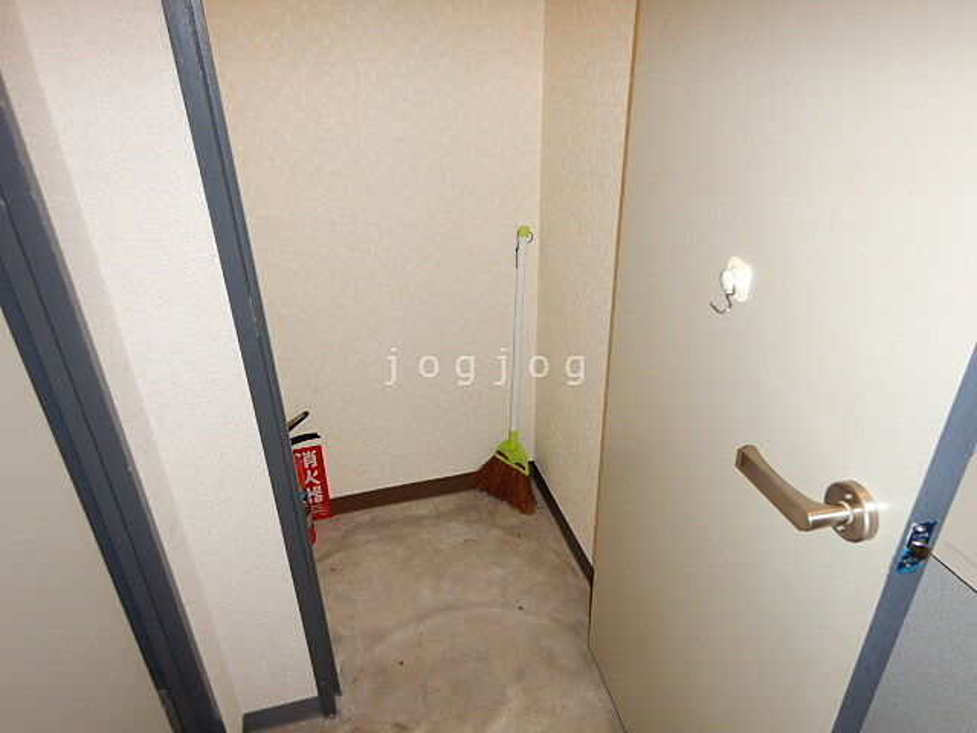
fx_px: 677
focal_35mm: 24
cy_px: 366
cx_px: 488
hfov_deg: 71.6
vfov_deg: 56.8
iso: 200
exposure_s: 1/30
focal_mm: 4.3
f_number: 2.8
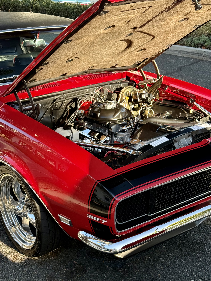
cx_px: 106
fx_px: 390
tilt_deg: -20.6
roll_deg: -0.6
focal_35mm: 48
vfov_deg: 39.7
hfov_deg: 30.3
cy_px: 140
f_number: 1.78
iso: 80
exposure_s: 1/220
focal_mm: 6.76
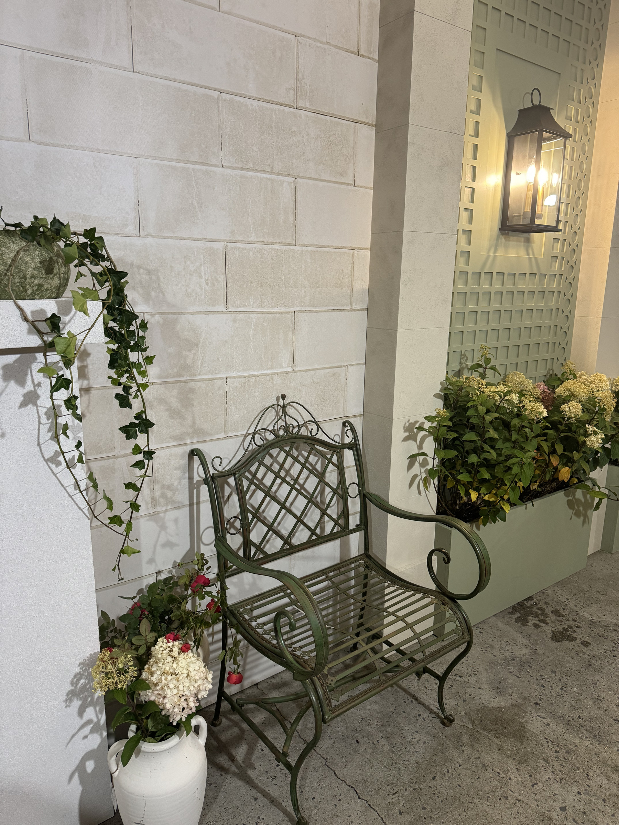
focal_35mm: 24
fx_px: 572
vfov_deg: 71.6
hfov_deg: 56.8
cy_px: 412
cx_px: 310
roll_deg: -0.4
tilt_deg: -13.2
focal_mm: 6.76
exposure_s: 1/60
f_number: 1.78
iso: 250
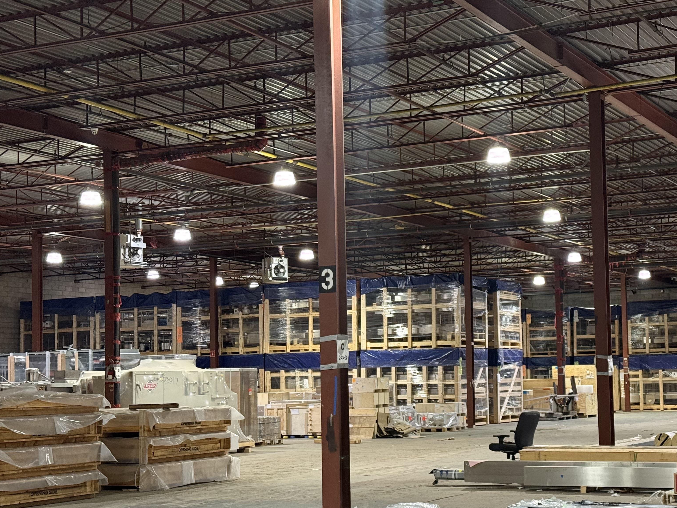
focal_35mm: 63
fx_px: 1232
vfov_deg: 23.3
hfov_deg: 30.6
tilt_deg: +3.9
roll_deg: +1.1
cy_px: 301
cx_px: 426
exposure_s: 1/40
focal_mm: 6.76
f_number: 1.78
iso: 320
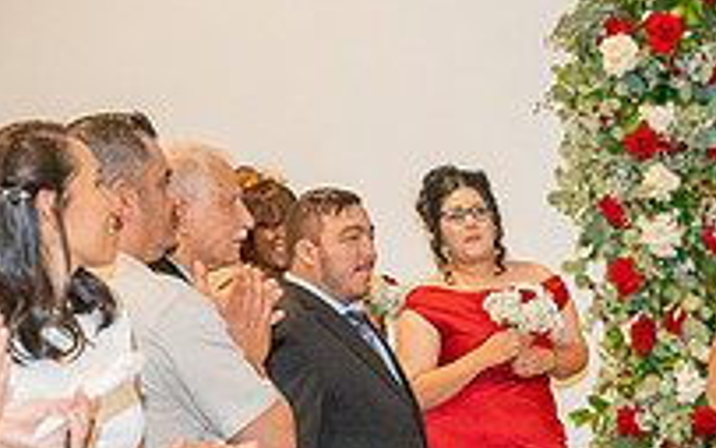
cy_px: 609
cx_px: 942
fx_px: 3806
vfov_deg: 6.7
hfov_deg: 10.5
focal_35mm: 195
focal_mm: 67
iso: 1250
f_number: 3.5
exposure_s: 1/200
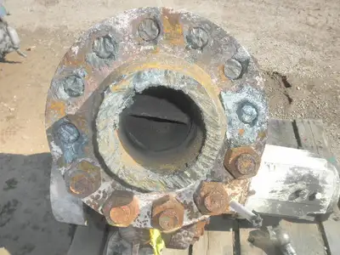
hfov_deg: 63.4
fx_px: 275
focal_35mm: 28
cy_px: 128
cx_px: 170
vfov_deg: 49.7
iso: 64
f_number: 3
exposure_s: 1/500
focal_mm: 5
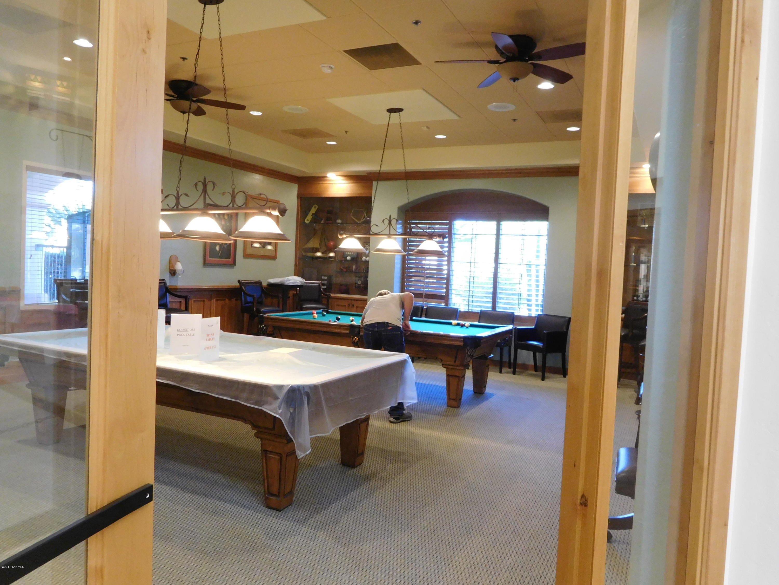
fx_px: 563
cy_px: 292
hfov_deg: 69.4
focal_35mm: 25
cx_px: 390
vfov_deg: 54.9
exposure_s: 1/15
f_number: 3.4
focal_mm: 4.5
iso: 400
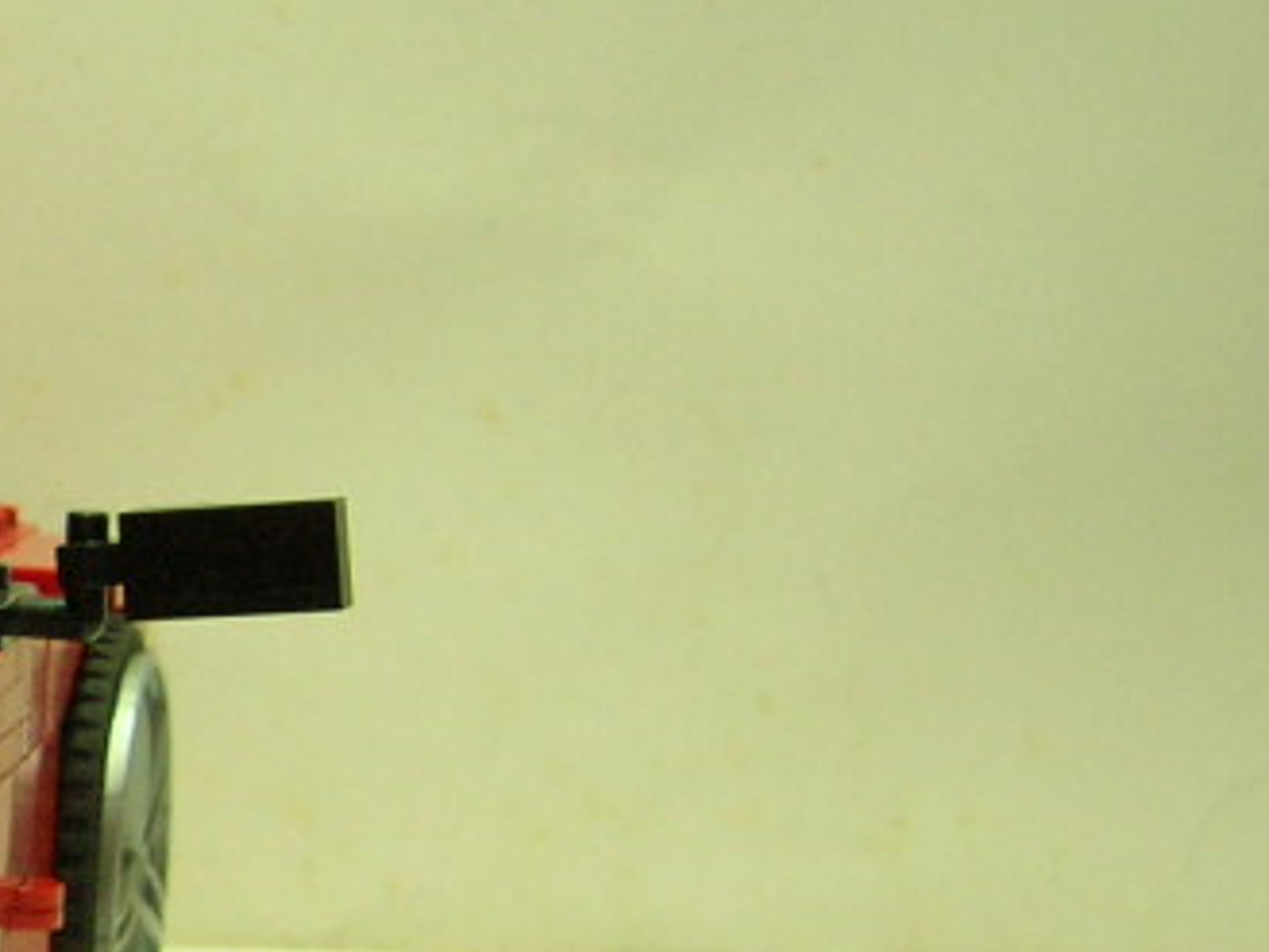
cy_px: 790
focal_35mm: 109
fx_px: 3997
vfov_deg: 13.5
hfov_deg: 16.7
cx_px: -505
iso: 104
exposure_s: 1/4
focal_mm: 5.8
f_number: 2.9
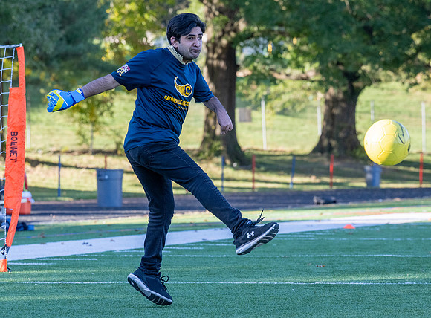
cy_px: 191
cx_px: 173
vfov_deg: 8.3
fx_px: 2194
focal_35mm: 177
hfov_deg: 11.2
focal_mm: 101
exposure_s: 1/1600
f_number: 4
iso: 560
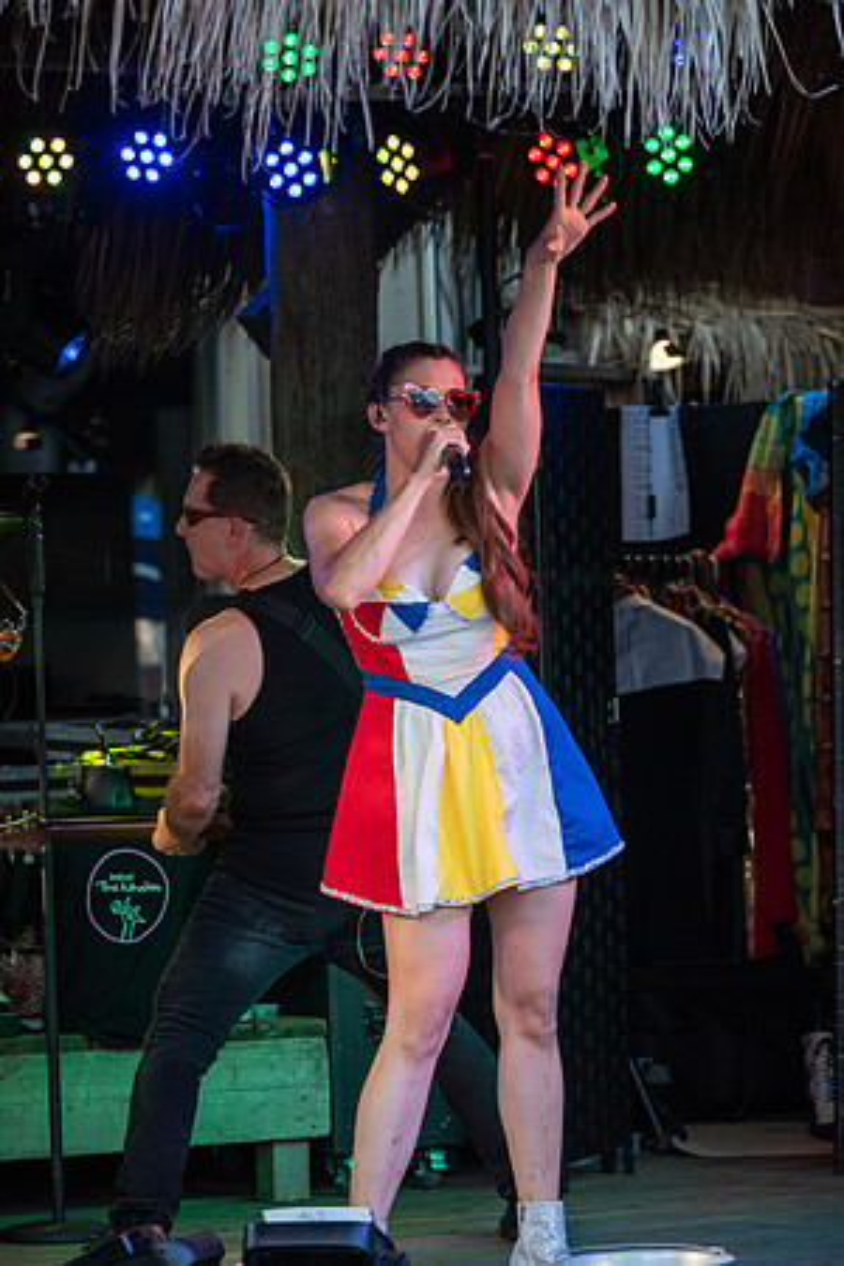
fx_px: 4923
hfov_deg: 9.8
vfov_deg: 14.7
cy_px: 633
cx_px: 422
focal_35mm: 140
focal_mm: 140
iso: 1000
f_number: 5
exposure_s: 1/400
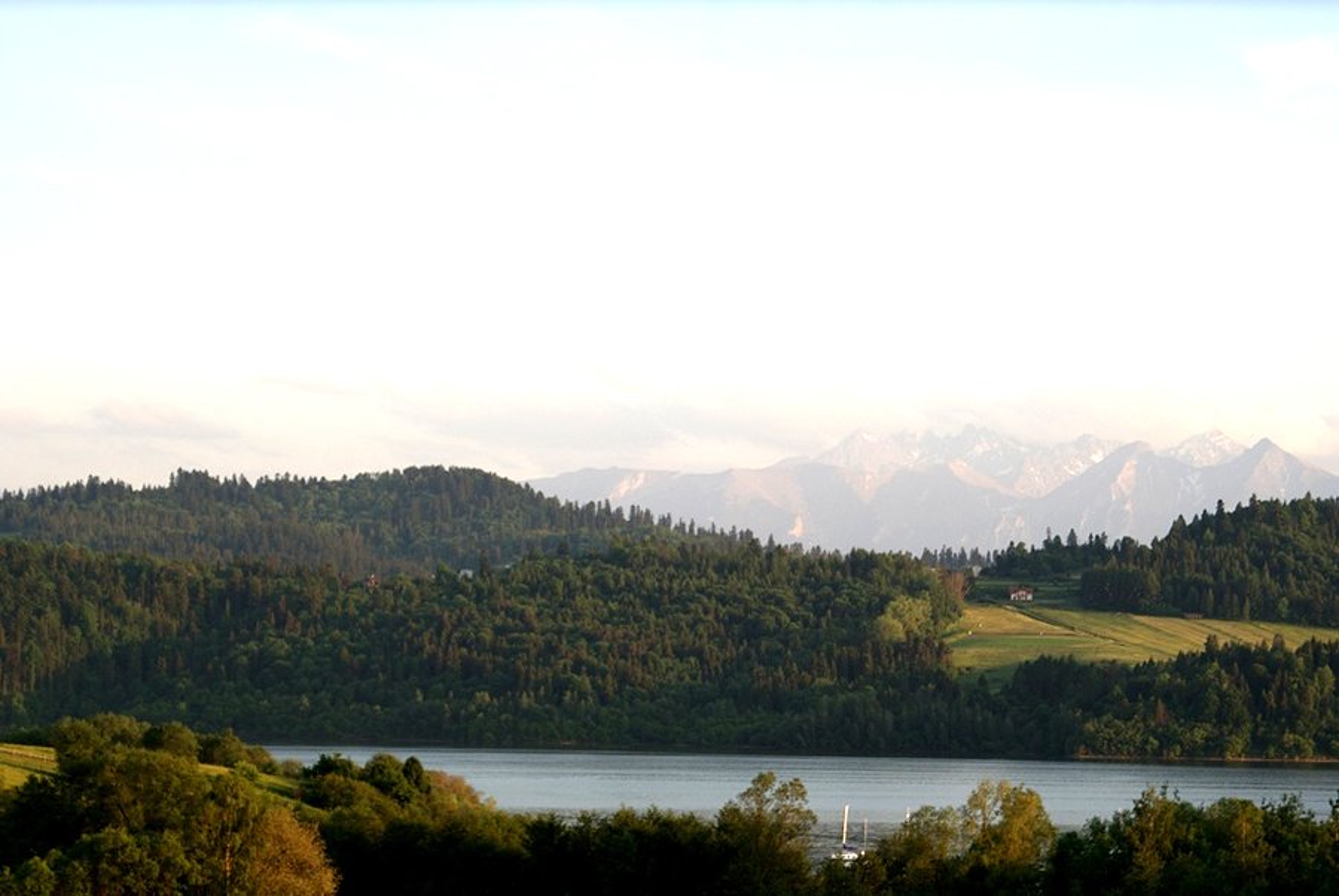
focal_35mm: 105
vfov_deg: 13.1
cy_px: 448
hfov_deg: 19.4
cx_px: 670
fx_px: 3909
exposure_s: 1/125
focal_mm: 70
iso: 100
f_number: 6.3
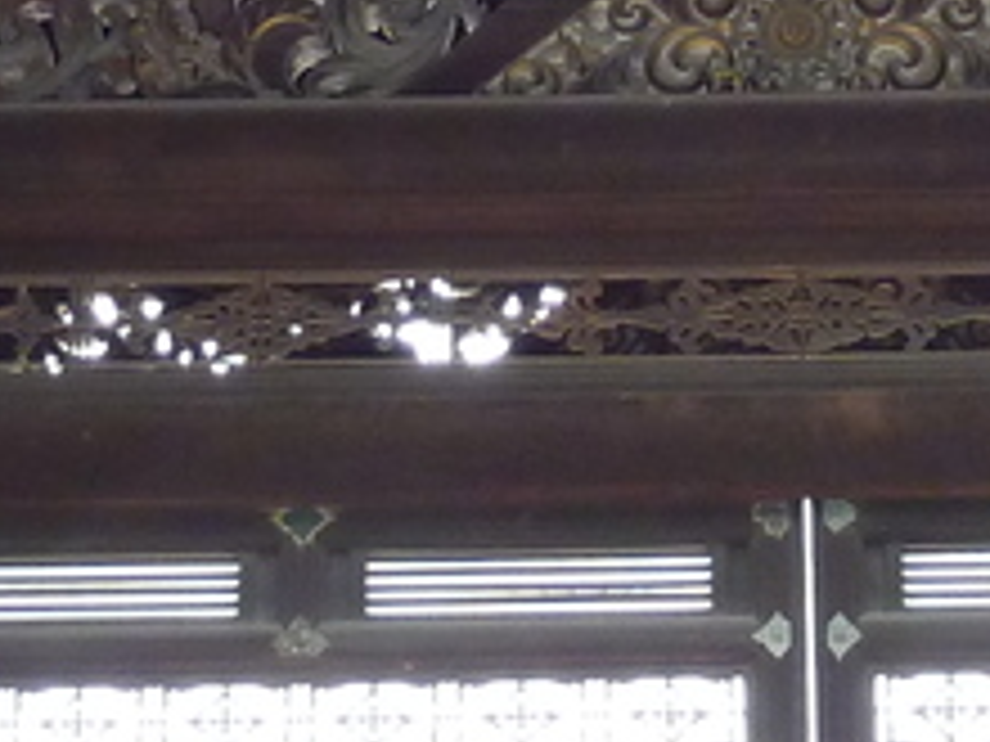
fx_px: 4519
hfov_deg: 12.5
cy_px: -229
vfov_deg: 9.2
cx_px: 742
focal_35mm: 158
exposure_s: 1/30
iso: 200
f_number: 3.4
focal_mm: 4.7
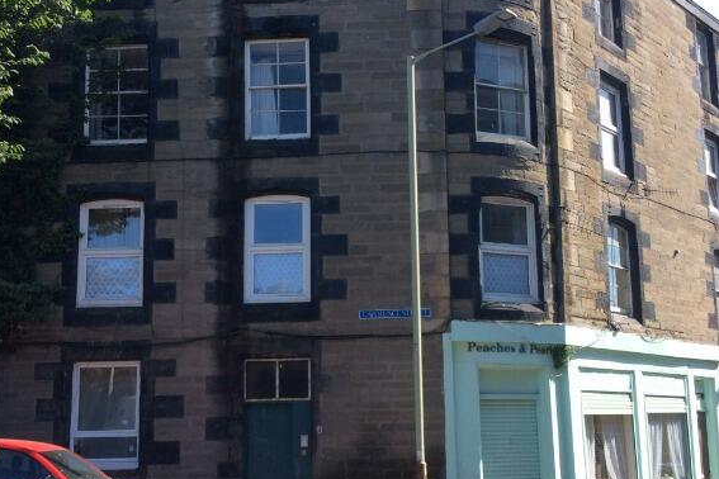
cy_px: 270
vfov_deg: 29.8
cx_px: 358
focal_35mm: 45
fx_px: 899
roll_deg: +1.4
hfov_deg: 43.6
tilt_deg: +7.5
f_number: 2.4
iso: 32
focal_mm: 3.3
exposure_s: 1/629
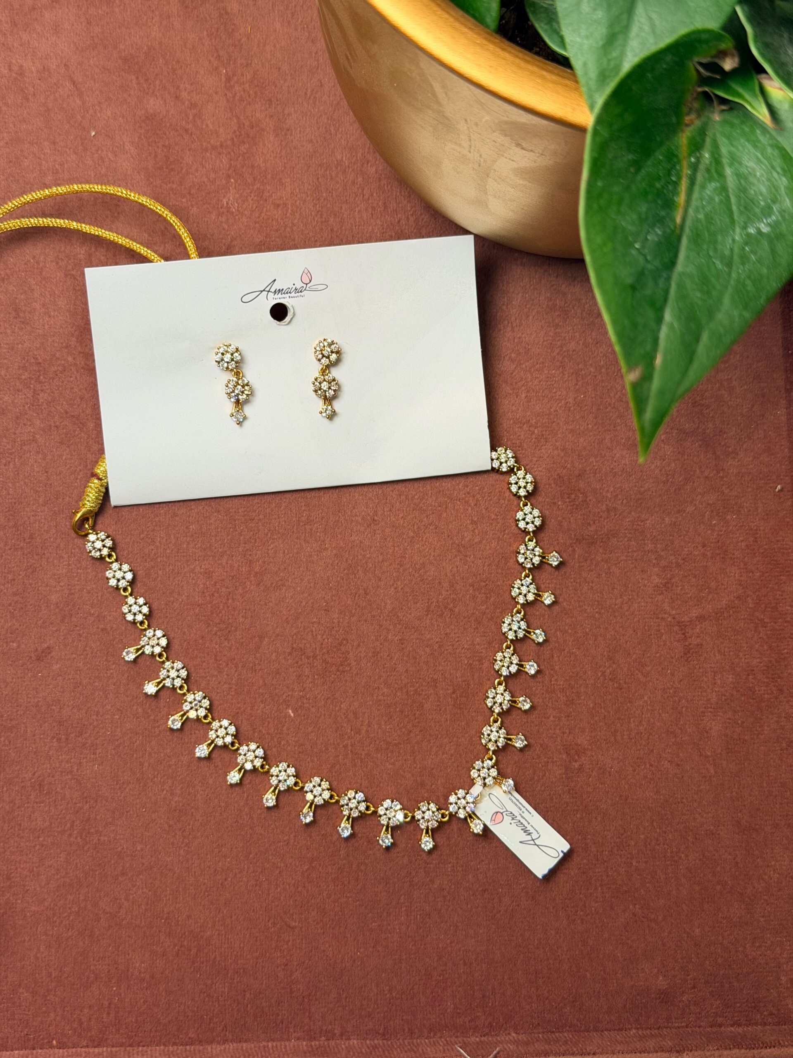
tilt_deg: -78.5
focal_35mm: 48
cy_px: 529
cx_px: 396
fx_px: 1466
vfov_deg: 39.7
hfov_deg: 30.3
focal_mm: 6.76
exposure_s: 1/119
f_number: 1.78
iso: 50
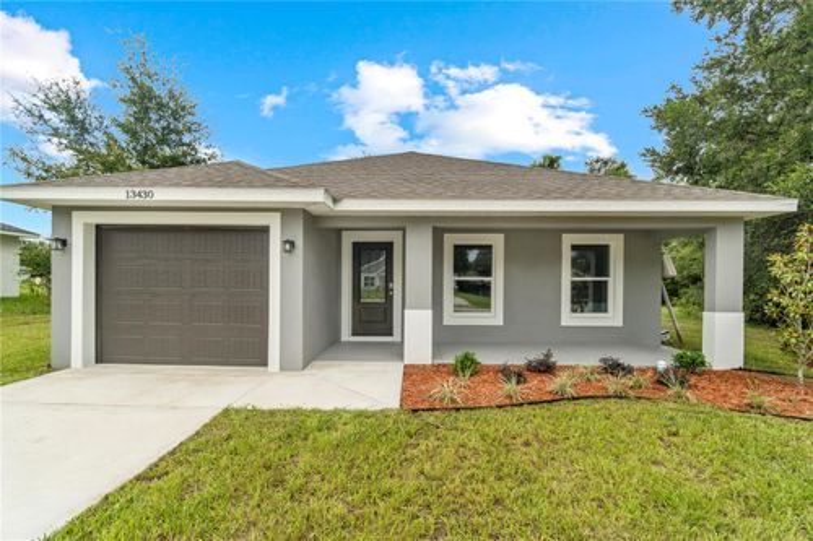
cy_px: 270
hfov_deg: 100.4
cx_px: 406
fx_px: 339
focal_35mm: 15
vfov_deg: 77.3
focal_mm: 10
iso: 100
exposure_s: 1/80
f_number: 8
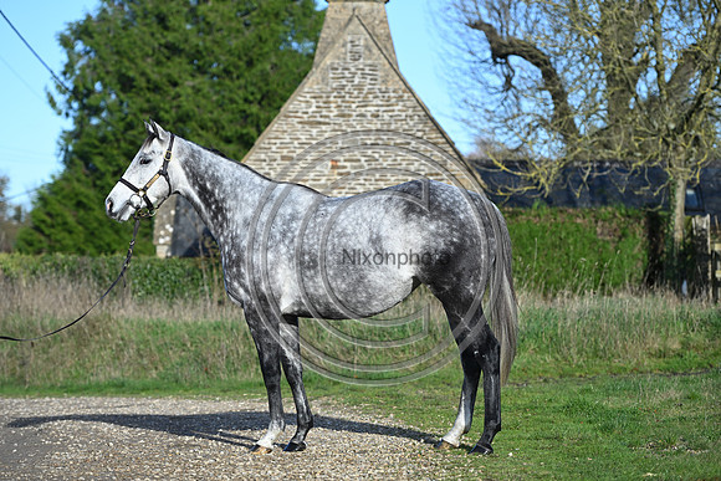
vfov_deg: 12.5
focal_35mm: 110
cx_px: 360
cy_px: 240
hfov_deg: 18.6
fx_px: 2203
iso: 180
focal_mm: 110
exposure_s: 1/1250
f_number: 3.5
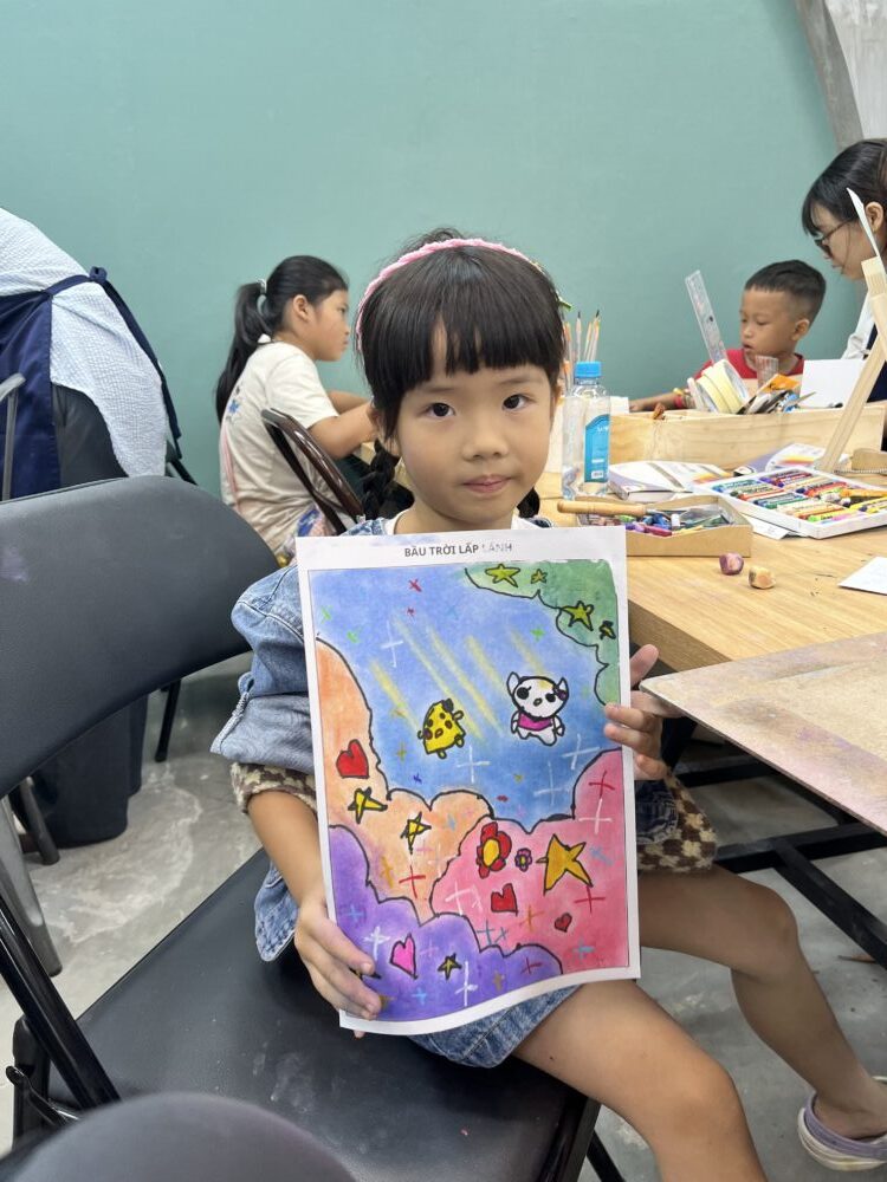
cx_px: 444
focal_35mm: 26
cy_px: 591
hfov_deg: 53.1
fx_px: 888
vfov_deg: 67.3
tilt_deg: -15.7
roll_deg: +0.6
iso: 64
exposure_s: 1/100
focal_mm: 5.1
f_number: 1.6
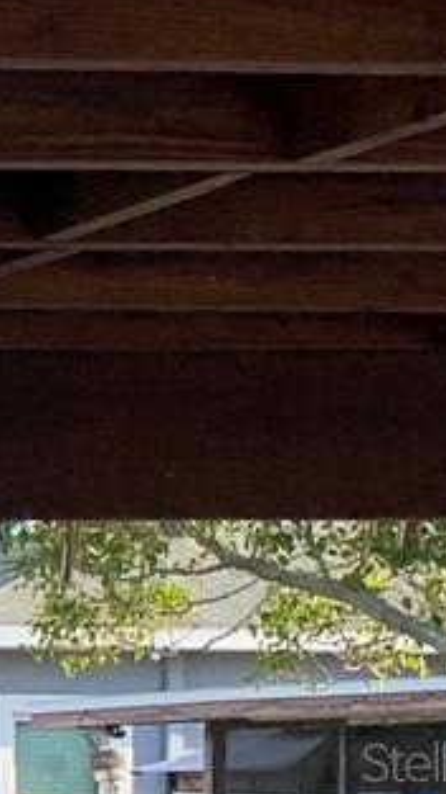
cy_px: 761
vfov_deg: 14.6
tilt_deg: -0.8
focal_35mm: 145
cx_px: -1427
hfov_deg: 6.5
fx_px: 3049
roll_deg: -0.6
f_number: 1.8
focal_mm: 4.25
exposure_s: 1/796
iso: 25
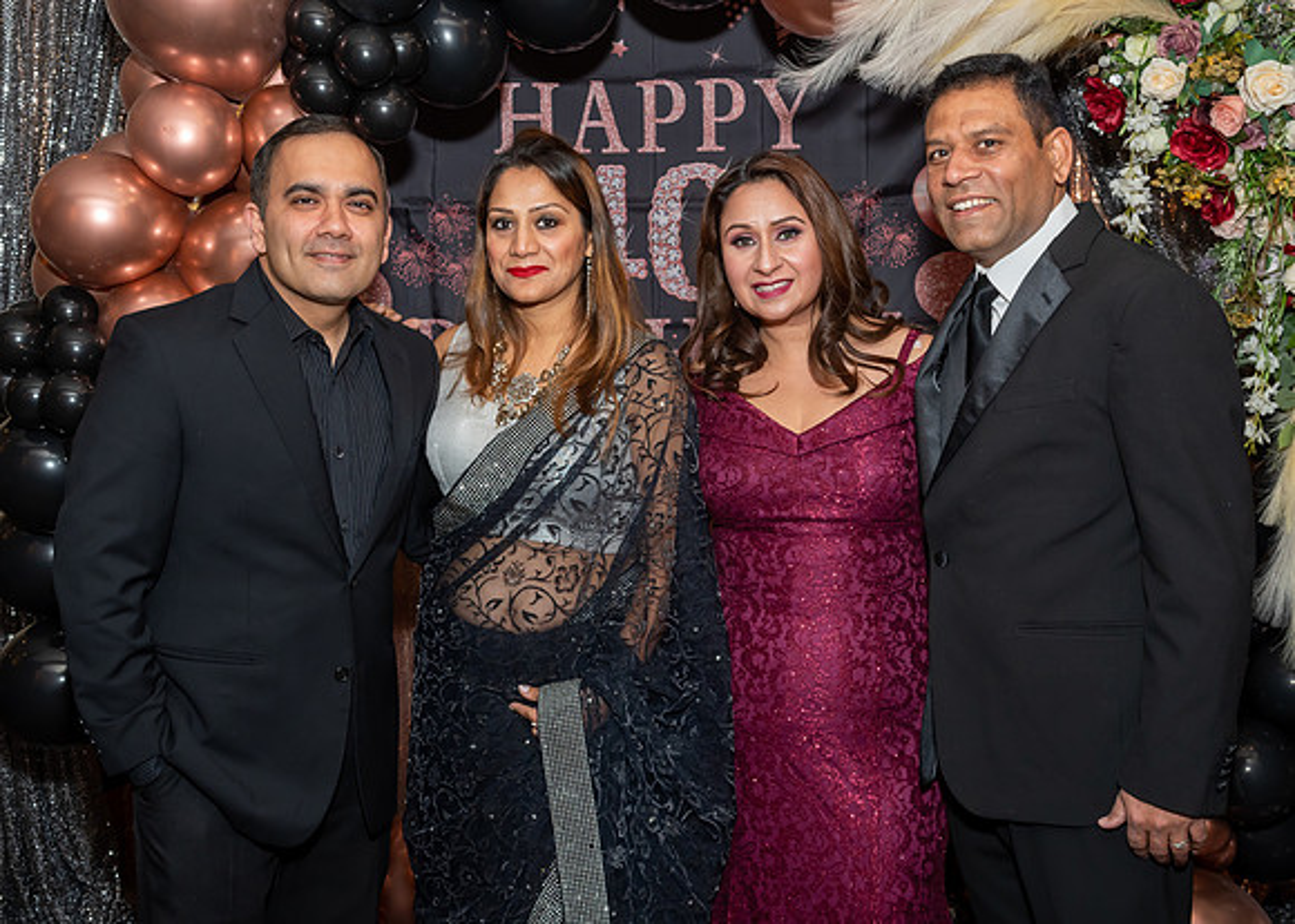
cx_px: 643
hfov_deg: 44.2
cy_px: 447
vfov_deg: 32.3
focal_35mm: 43
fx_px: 1594
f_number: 8
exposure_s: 1/250
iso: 500
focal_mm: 26
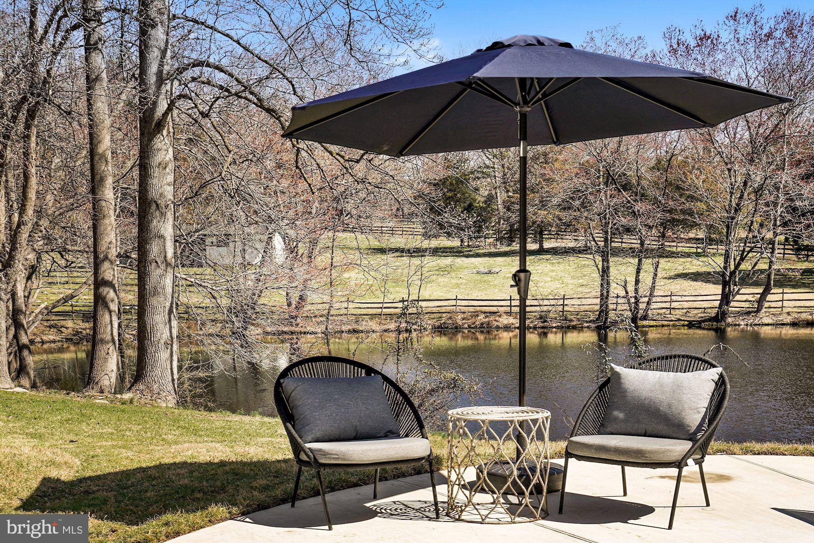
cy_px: 272
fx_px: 1176
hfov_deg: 38.2
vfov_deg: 26.0
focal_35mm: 52
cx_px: 407
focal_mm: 35
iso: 100
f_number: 8
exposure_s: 1/250
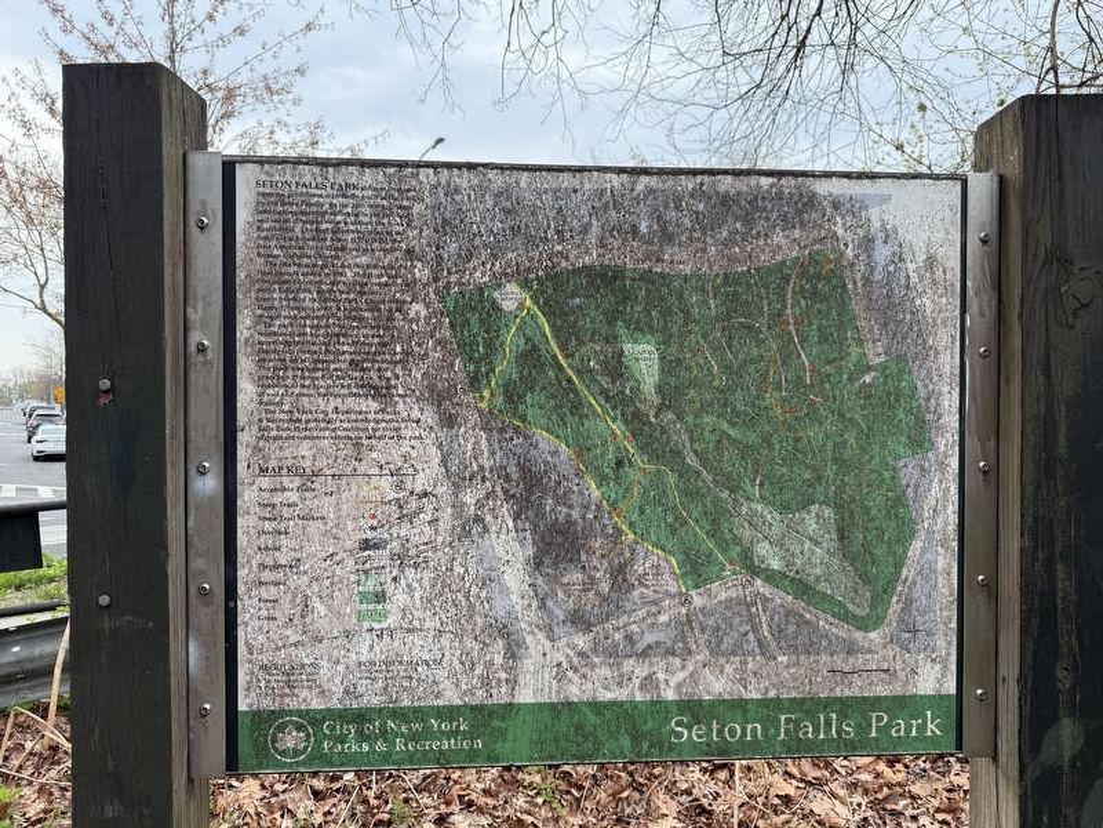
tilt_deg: -2.0
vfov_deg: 56.8
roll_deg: -0.7
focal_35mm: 24
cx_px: 552
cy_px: 414
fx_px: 765
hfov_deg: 71.6
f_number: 1.78
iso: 100
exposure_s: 1/607
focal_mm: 6.76
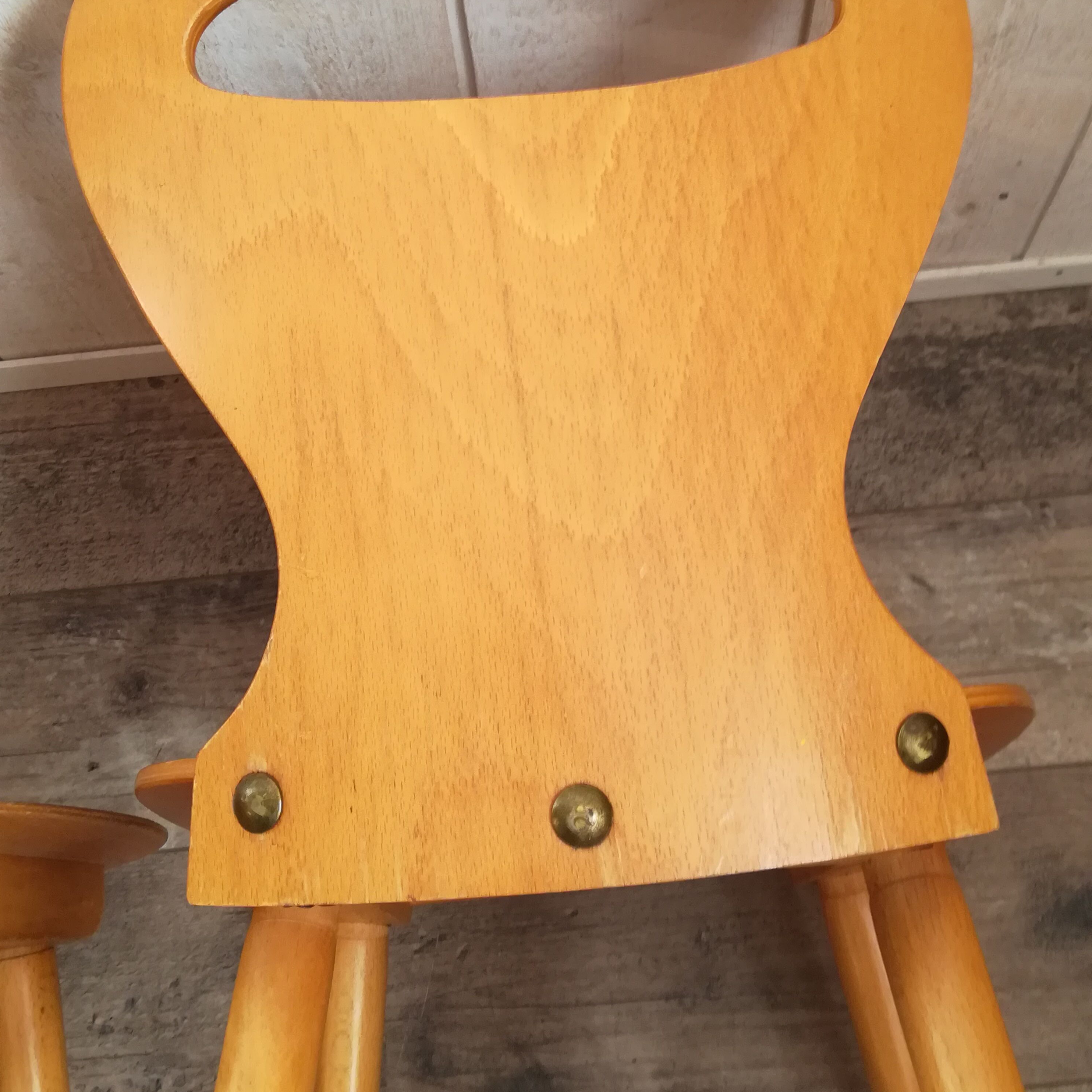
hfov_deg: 42.8
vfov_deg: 42.5
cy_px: 403
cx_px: 546
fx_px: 1392
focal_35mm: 39
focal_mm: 3.83
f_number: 2.2
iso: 200
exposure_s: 1/33.3
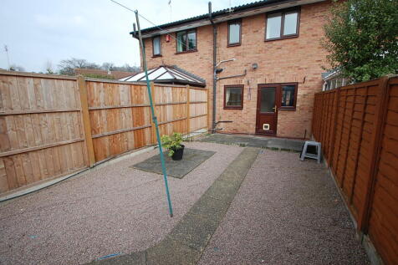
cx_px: 199
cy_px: 132
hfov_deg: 100.4
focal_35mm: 15
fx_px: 166
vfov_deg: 77.3
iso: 200
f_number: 7.1
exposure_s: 1/200
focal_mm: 10
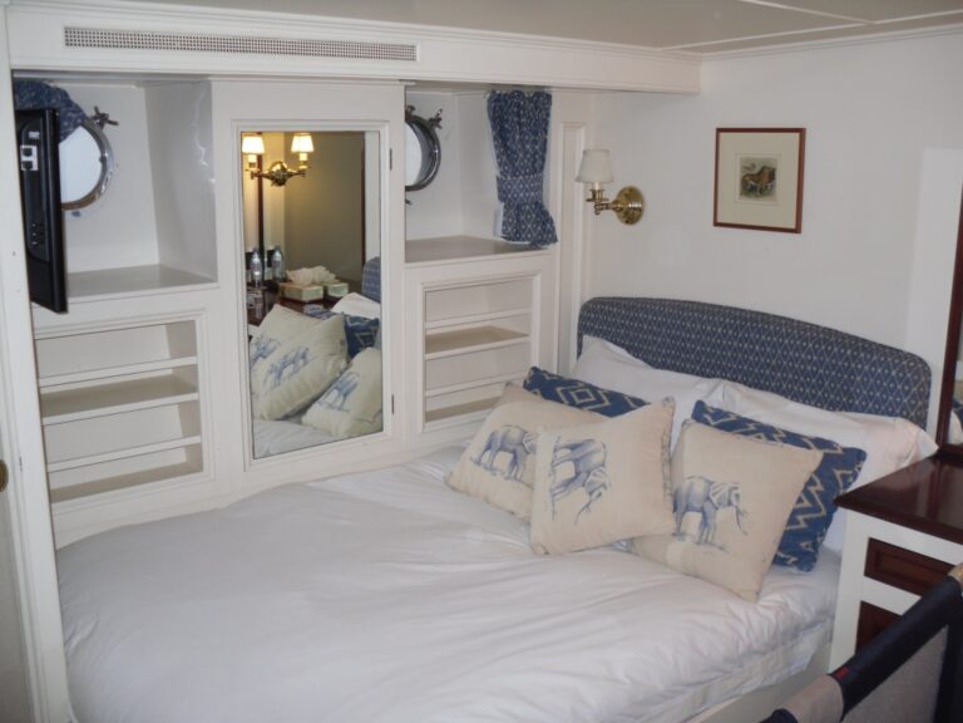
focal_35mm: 35
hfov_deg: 52.6
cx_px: 482
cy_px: 362
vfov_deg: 40.7
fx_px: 974
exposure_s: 1/45
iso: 100
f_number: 3
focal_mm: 6.3
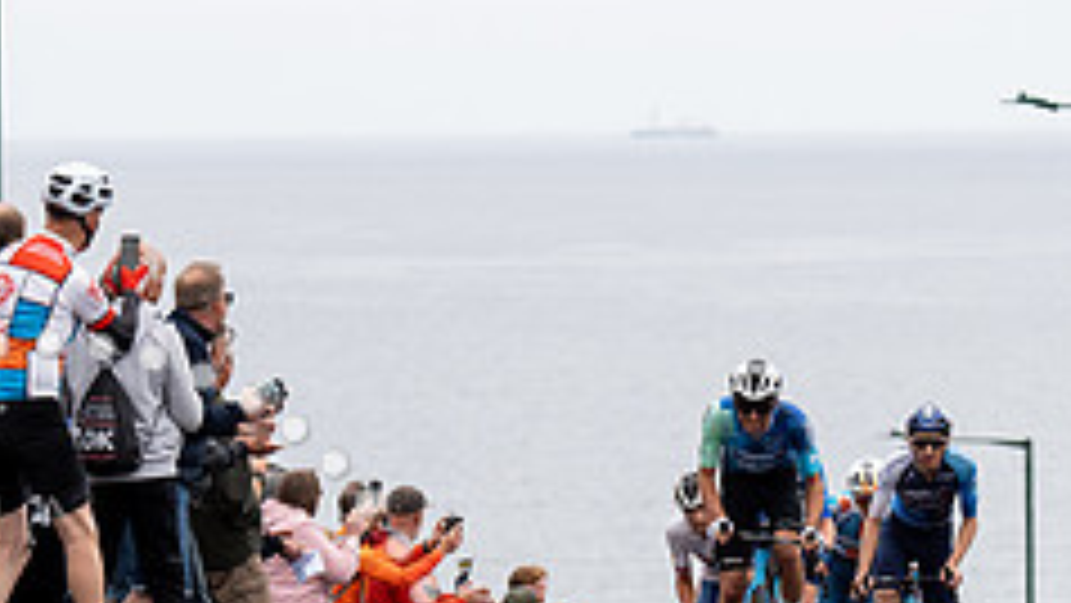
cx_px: 747
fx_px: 8635
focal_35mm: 304
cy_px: 524
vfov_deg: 4.0
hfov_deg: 7.1
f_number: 3.5
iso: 320
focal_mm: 119
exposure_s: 1/1000
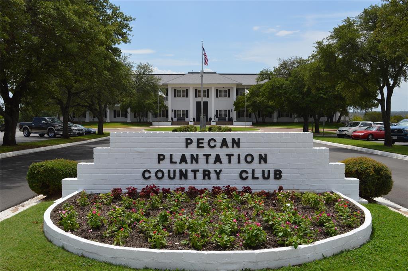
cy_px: 136
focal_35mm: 39
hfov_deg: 49.6
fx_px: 441
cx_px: 204
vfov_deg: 34.1
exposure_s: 1/250
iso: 100
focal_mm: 26
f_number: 8
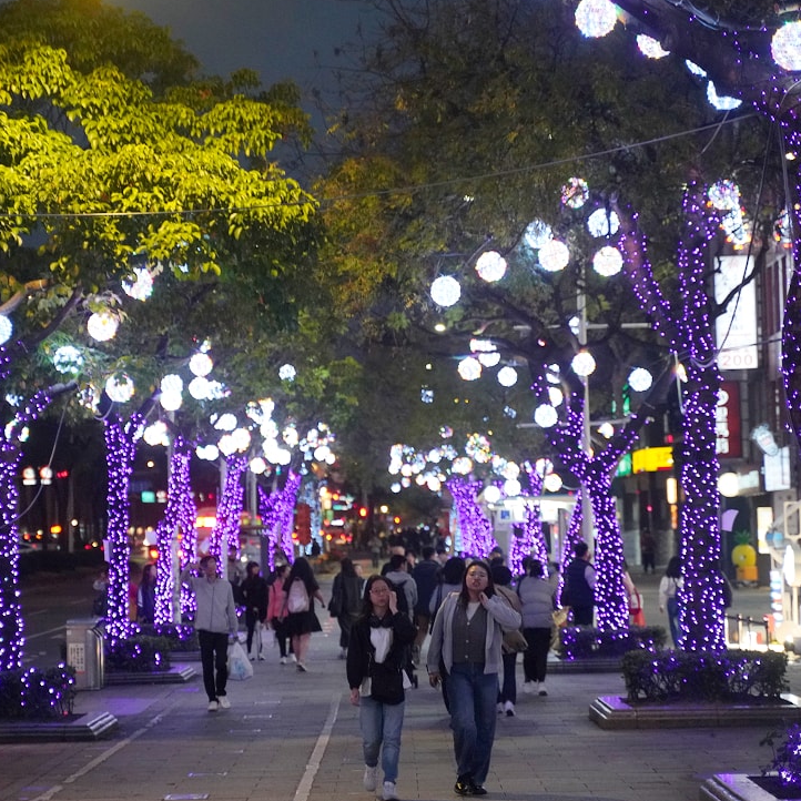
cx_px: 278
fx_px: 2775
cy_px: 392
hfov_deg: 16.4
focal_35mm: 106
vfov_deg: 16.4
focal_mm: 75
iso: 3200
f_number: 2.8
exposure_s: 1/160
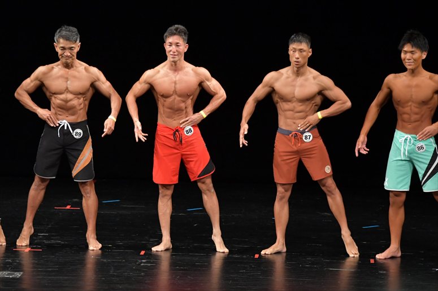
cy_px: 146
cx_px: 219
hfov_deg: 8.1
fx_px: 3101
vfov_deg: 5.4
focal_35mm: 255
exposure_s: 1/400
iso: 3200
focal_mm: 170
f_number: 5.6
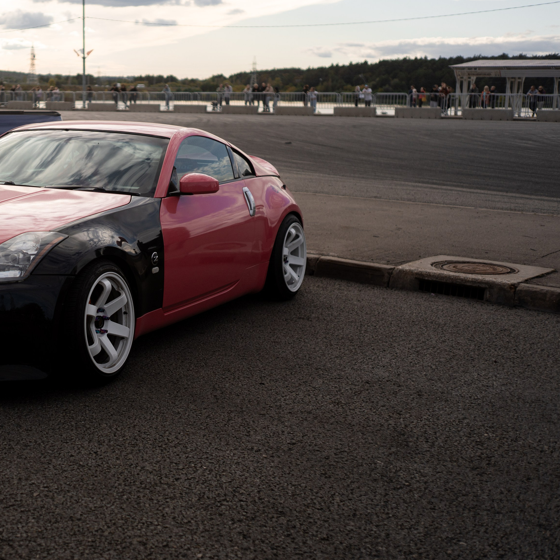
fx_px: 970
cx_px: 84
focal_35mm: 53
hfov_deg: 31.1
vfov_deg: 32.2
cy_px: 257
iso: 100
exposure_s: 1/3200
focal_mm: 35
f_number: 2.2
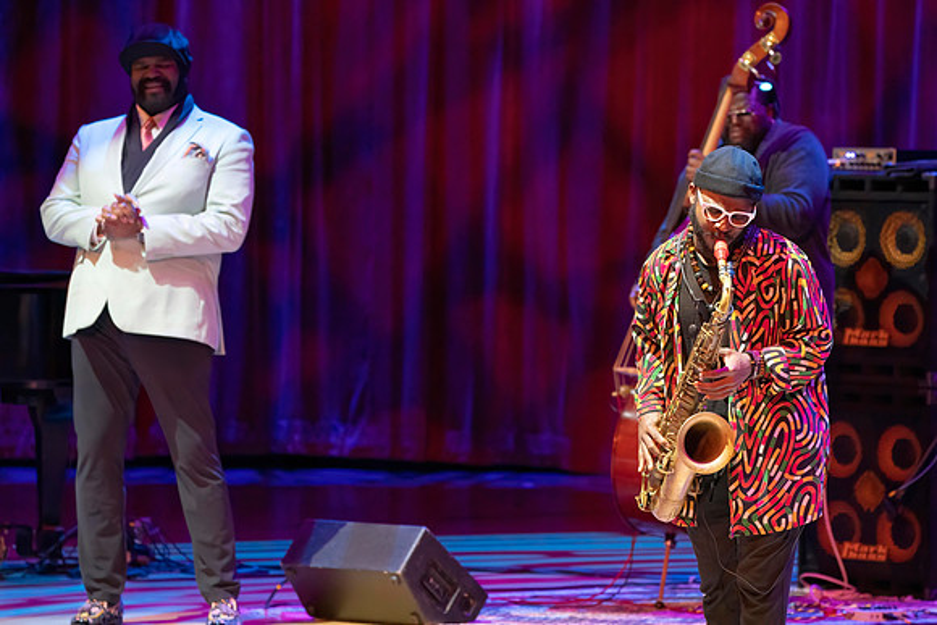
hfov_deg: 8.0
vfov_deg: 5.4
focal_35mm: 257
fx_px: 6678
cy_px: 279
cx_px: 518
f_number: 5.6
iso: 6400
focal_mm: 232
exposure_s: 1/320
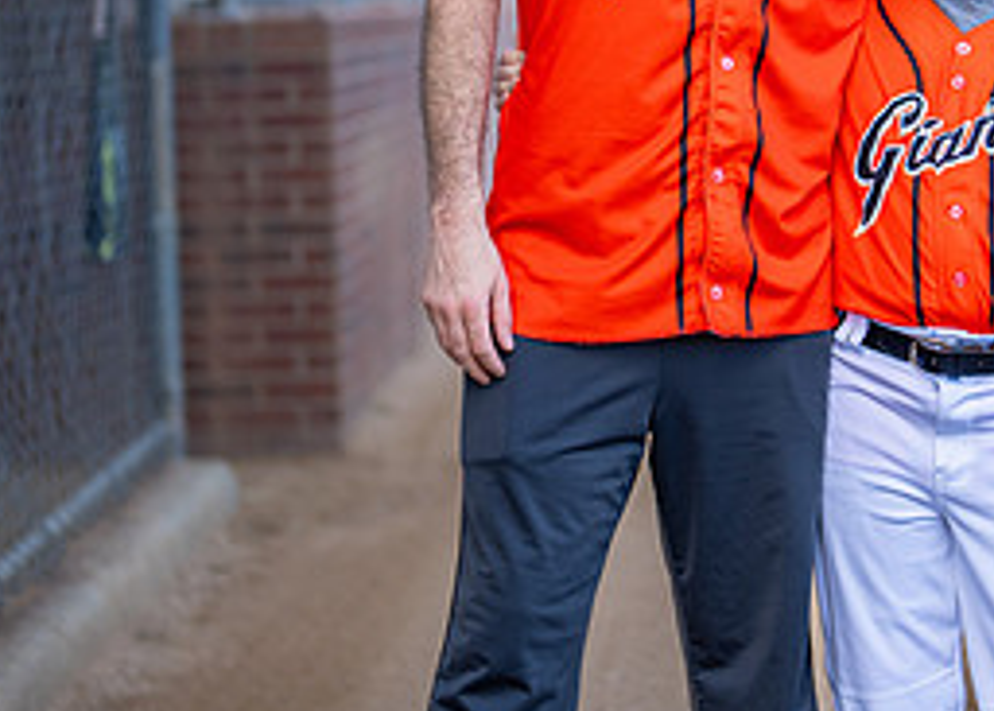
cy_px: 38
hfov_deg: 15.7
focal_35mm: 127
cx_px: 740
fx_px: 3586
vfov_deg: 11.2
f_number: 1.2
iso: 125
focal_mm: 50
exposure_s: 1/2000
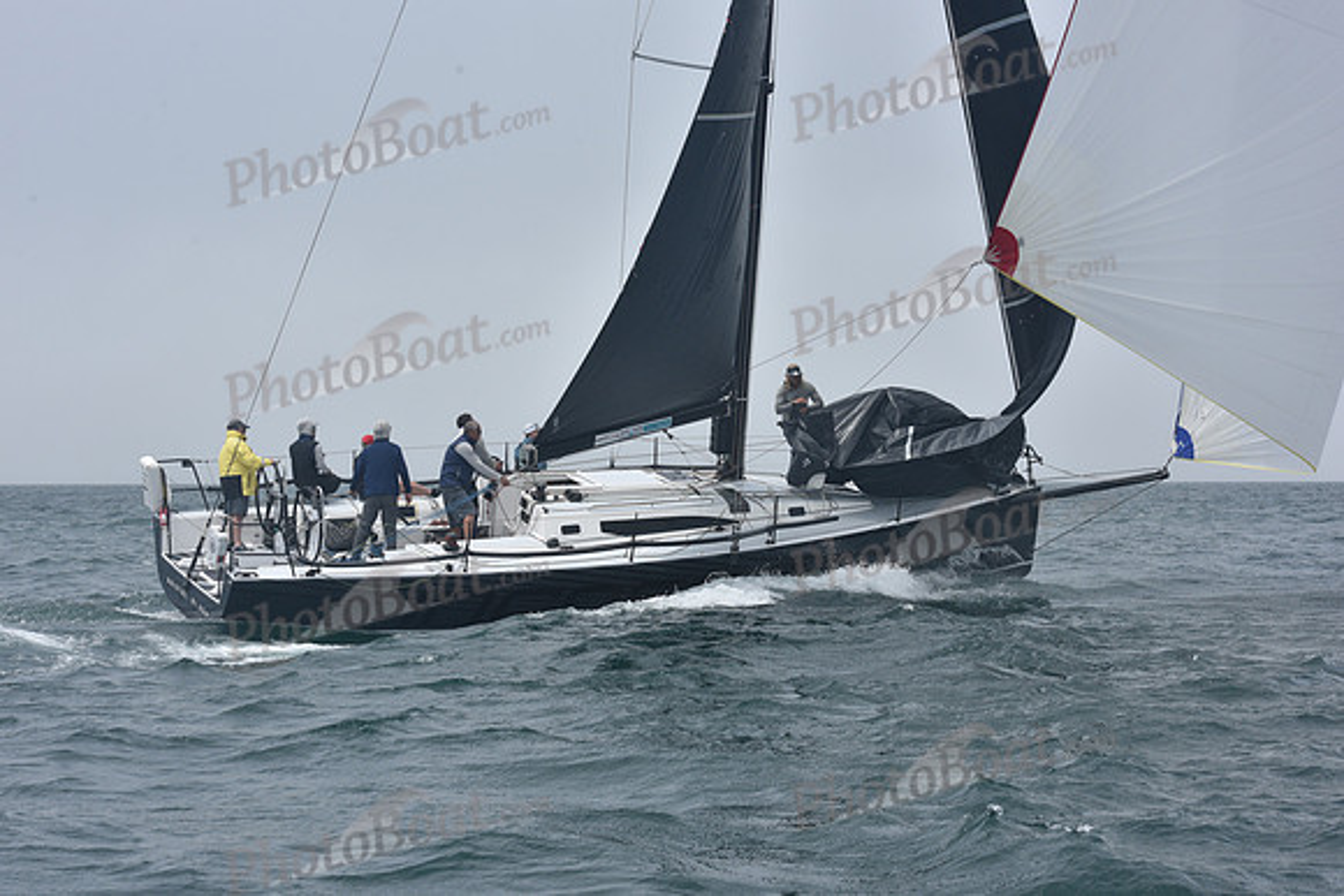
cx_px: 672
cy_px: 448
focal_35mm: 70
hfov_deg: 28.8
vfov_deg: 19.5
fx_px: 2614
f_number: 11
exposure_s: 1/800
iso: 250
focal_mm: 70
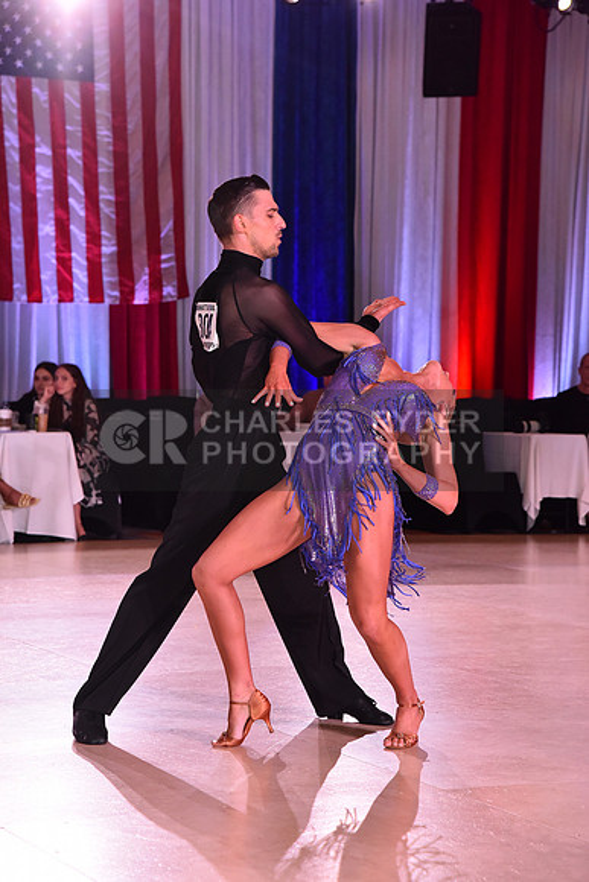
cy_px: 441
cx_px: 294
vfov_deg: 21.5
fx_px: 2330
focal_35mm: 95
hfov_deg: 14.4
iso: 2500
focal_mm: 95
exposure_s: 1/320
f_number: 6.3
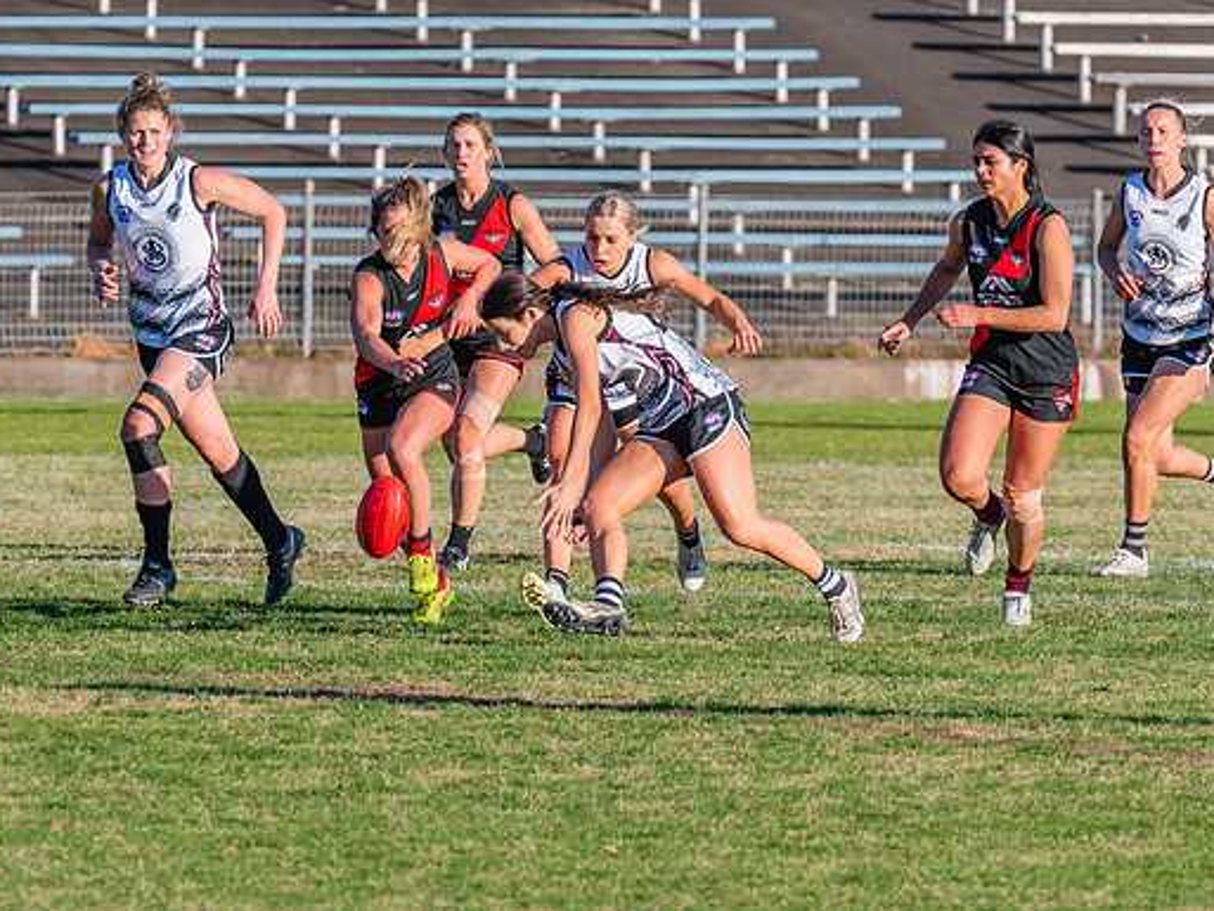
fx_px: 27396
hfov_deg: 2.5
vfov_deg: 1.9
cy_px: 504
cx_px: 573
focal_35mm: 781
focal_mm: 420
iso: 800
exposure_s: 1/1250
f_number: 8
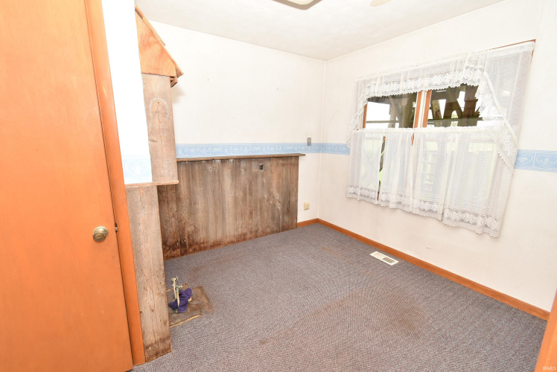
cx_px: 278
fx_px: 232
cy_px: 186
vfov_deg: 77.4
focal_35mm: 15
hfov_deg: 100.3
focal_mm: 10
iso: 400
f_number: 8
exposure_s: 1/60
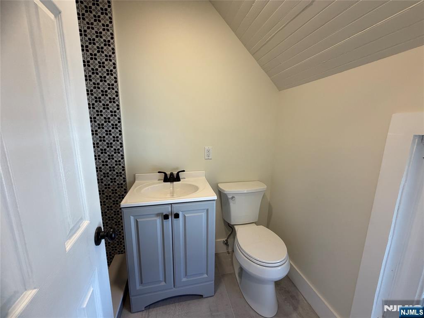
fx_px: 171
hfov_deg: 102.1
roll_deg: -0.8
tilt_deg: -10.9
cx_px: 212
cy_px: 159
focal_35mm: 14
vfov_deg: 85.7
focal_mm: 2.22
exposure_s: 1/120
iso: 250
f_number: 2.2
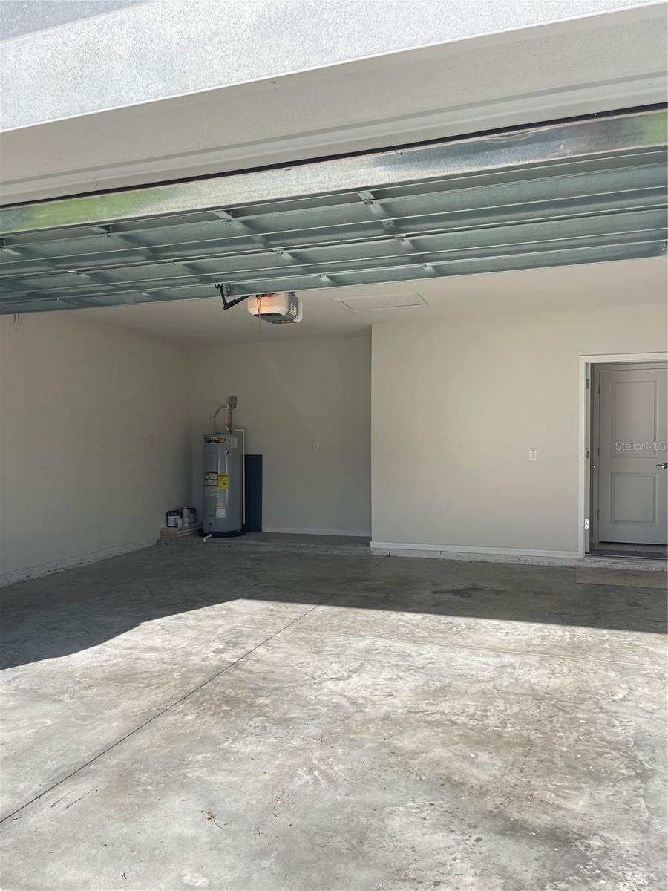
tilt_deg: -0.7
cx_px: 334
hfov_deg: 53.1
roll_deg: +0.6
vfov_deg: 67.3
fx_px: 669
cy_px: 446
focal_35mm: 26
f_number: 1.6
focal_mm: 5.1
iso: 32
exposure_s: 1/1852
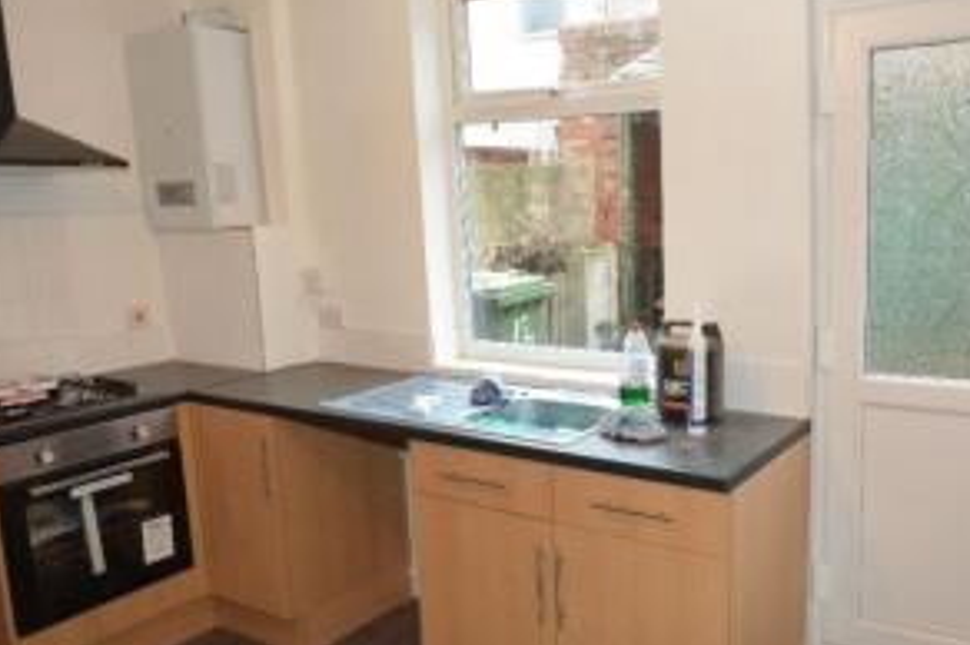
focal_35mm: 32
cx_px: 605
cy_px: 347
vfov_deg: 41.2
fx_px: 856
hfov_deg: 58.3
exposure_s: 1/60
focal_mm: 13
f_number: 4
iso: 1000
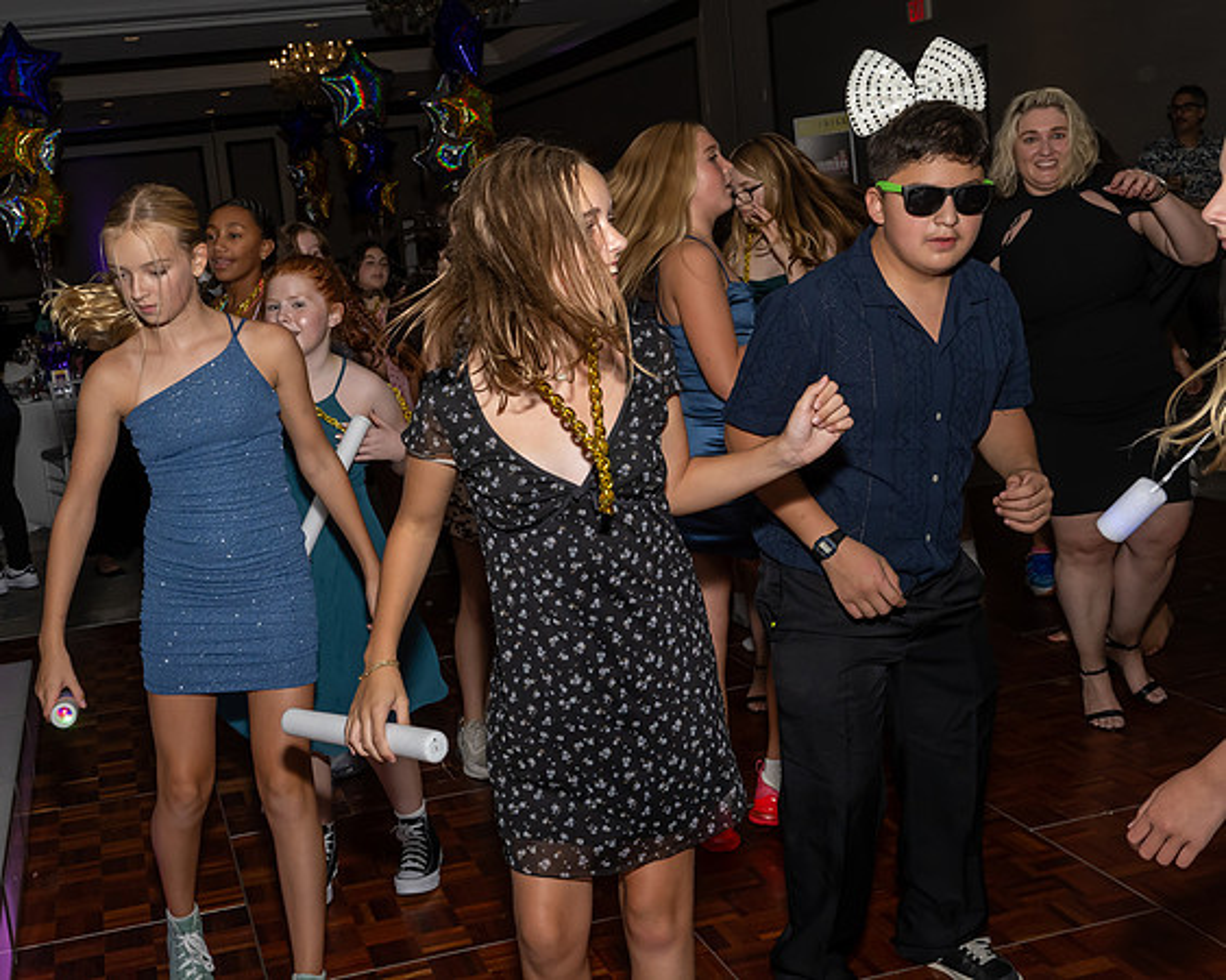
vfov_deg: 37.4
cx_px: 460
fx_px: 1445
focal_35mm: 40
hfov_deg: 45.6
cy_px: 470
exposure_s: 1/250
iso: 1000
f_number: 8
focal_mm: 23
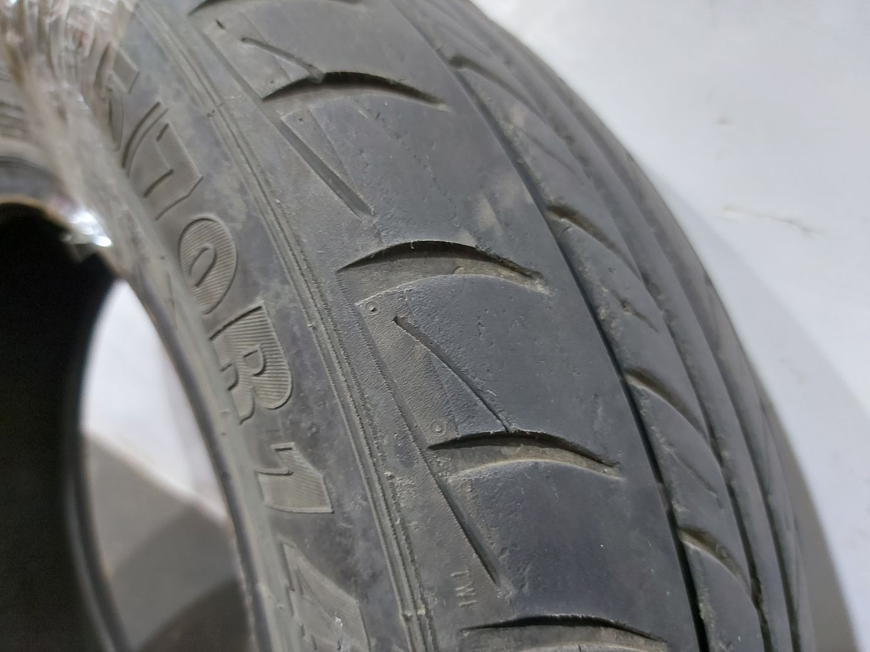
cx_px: 435
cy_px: 326
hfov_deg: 71.6
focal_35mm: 24
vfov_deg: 56.8
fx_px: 603
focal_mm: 5.23
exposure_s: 1/33
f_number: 1.8
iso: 250
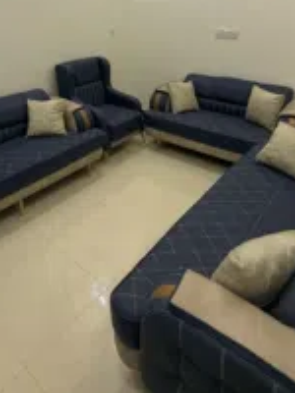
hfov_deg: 48.4
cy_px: 81
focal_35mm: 28
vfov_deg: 58.7
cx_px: 87
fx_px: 318
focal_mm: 2.22
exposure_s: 1/122
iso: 40
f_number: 2.2
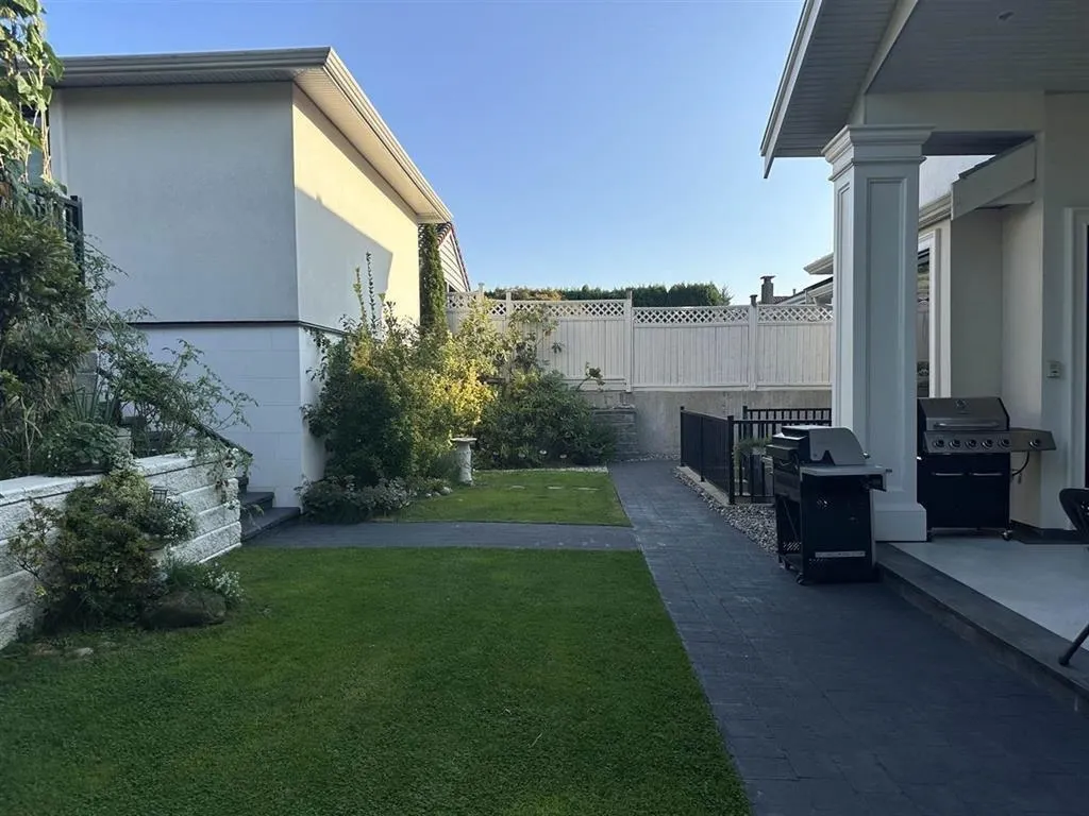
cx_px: 544
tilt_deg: -0.9
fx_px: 755
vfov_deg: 56.8
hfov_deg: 71.6
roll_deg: +0.9
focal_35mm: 24
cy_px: 408
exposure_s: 1/2809
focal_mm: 6.86
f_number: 1.78
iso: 80
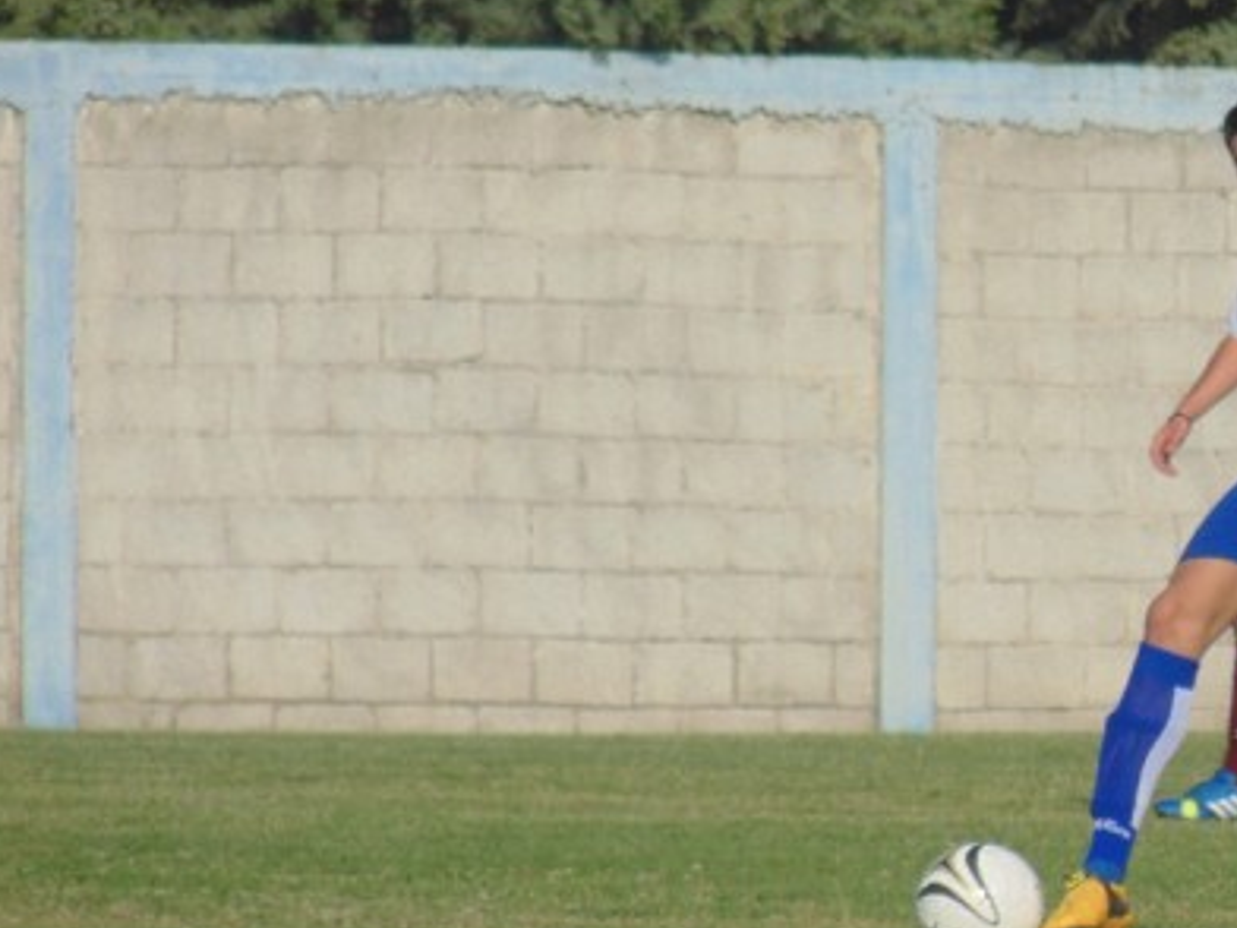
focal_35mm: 977
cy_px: 488
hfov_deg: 2.0
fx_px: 34913
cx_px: 1019
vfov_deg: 1.5
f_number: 5.9
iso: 80
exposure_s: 1/800
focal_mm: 104
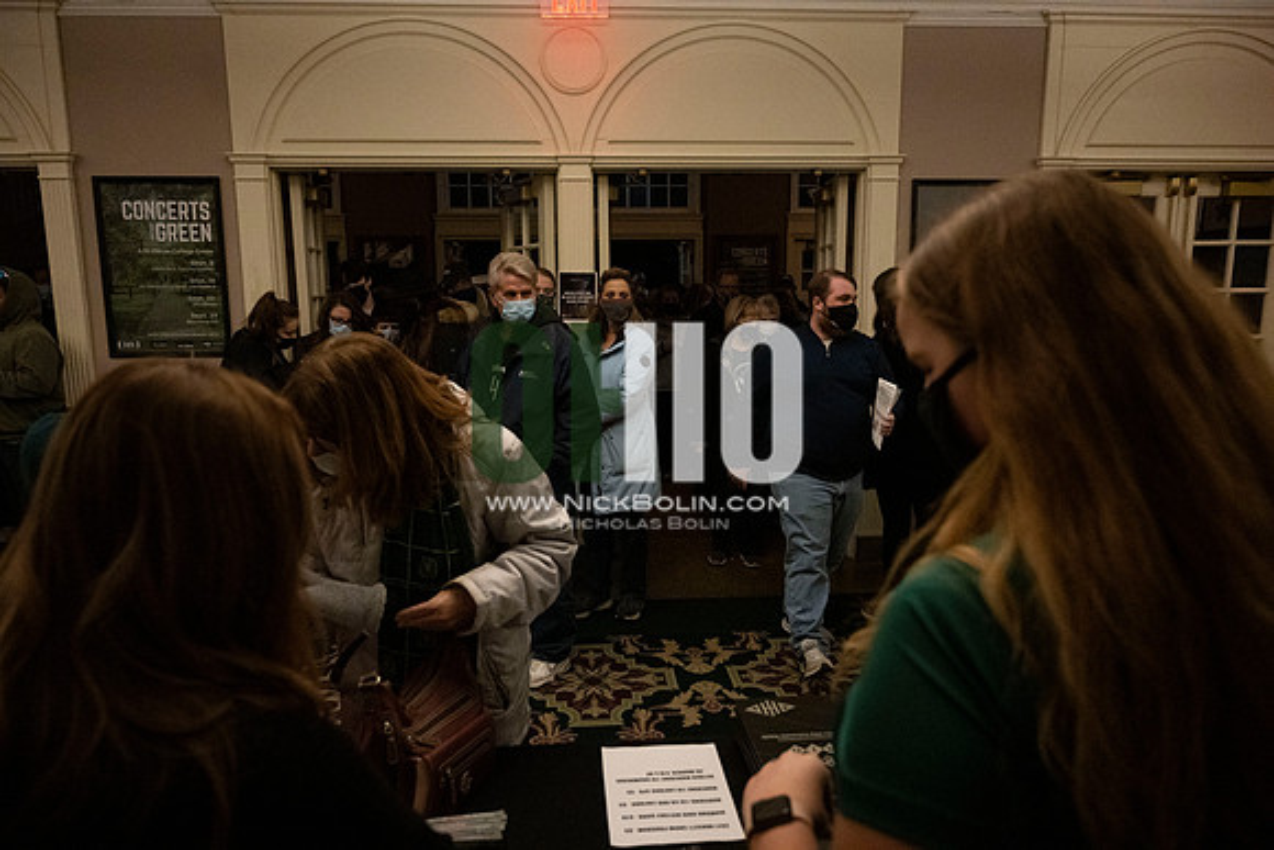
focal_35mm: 24
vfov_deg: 53.2
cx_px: 637
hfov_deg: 73.7
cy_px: 425
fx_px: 849
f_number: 4
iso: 12800
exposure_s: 1/500
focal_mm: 24
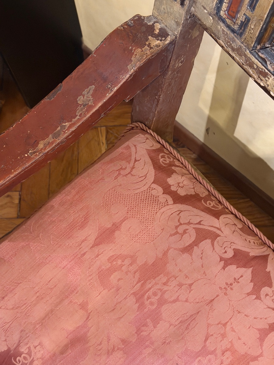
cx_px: 137
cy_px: 182
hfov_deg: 30.3
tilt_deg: -71.1
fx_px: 507
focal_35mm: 48
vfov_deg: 39.7
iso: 500
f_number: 1.78
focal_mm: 6.76
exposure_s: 1/25
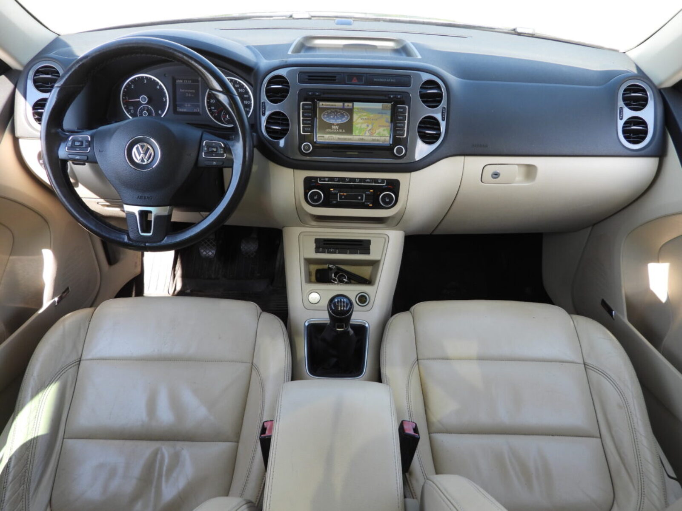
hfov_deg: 71.6
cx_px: 341
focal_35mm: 24
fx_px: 473
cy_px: 256
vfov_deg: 56.8
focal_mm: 4.3
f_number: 2.8
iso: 100
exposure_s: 1/160
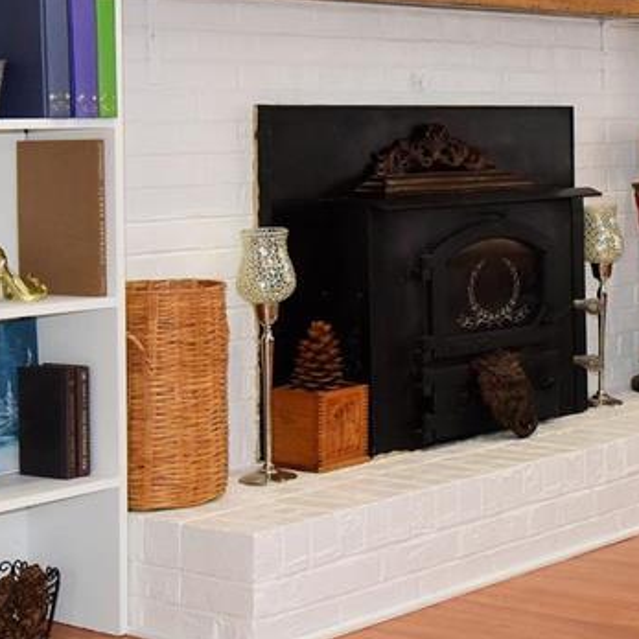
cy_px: 158
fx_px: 1608
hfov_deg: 21.1
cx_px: 743
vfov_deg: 22.3
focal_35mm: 77
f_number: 7.1
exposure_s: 1/60
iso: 4000
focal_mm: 29
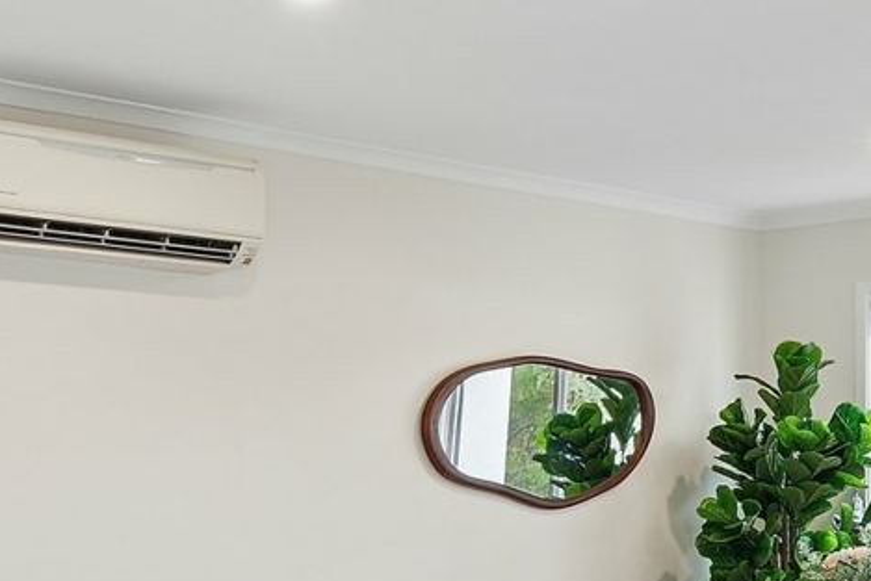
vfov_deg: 17.9
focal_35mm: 75
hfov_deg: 26.1
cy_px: 529
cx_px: 85
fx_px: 1815
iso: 200
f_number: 11
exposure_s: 1/2
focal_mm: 22
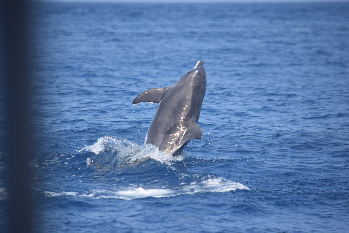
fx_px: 3490
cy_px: 116
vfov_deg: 3.8
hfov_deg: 5.7
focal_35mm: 360
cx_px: 174
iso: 400
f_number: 5.6
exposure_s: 1/1600
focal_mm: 240
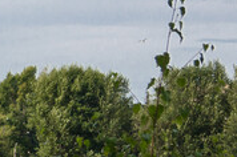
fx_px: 1998
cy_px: 247
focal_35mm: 304
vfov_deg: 4.5
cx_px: -113
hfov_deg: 6.7
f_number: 5
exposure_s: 1/800
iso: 100
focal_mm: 40
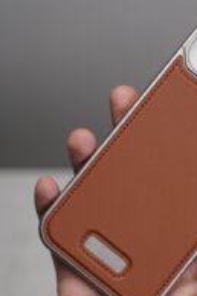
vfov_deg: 15.1
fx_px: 1118
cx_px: 171
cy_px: 143
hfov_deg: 10.0
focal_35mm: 136
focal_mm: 66
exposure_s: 1/90
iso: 400
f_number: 4
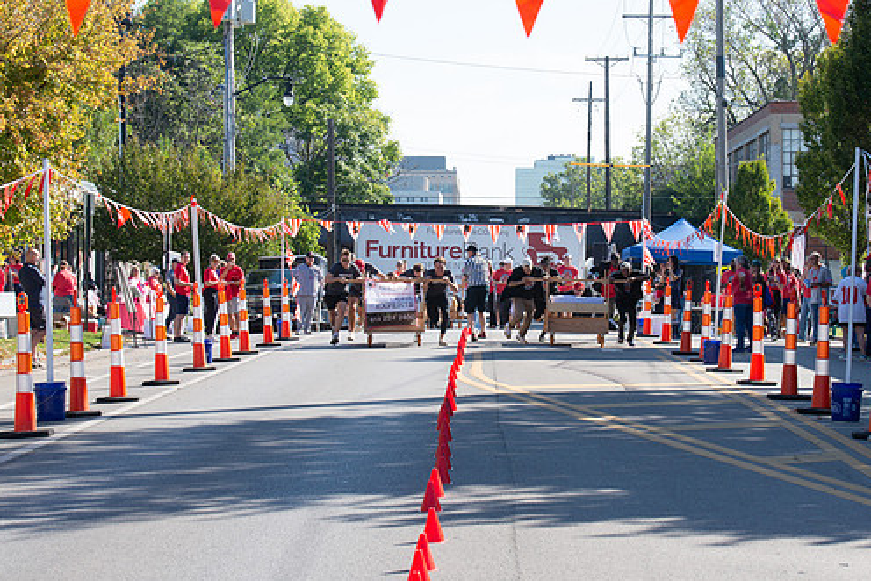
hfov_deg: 18.9
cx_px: 488
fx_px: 2614
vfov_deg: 12.7
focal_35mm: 108
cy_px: 280
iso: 200
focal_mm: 90
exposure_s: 1/250
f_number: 9
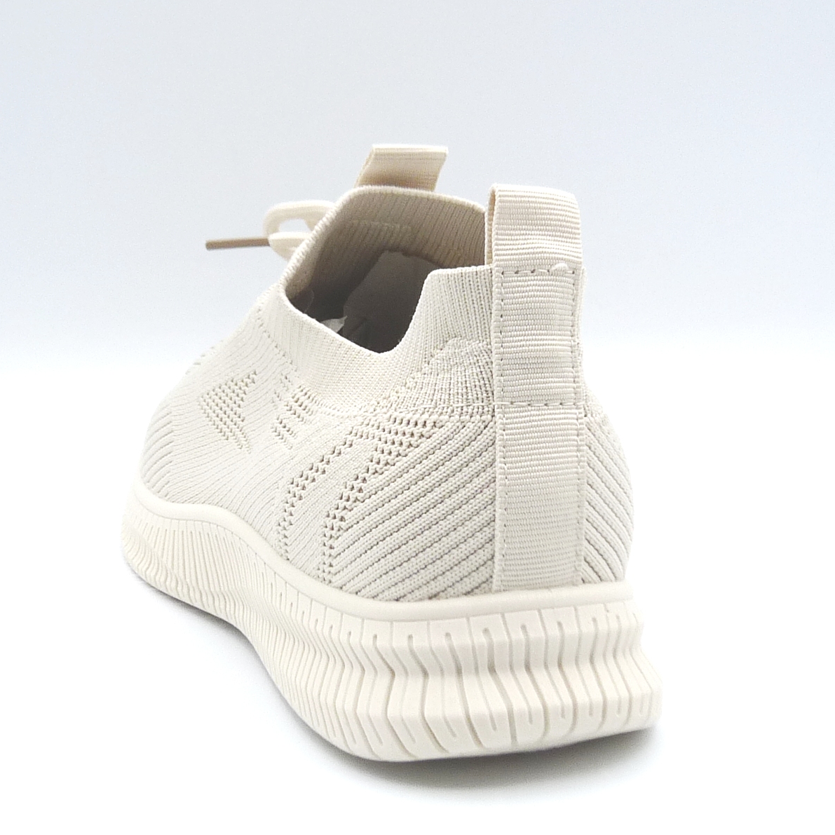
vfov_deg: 30.0
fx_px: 1556
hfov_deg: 30.0
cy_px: 416
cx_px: 411
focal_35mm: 57
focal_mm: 4.8
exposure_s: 1/250
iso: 100
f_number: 4.5
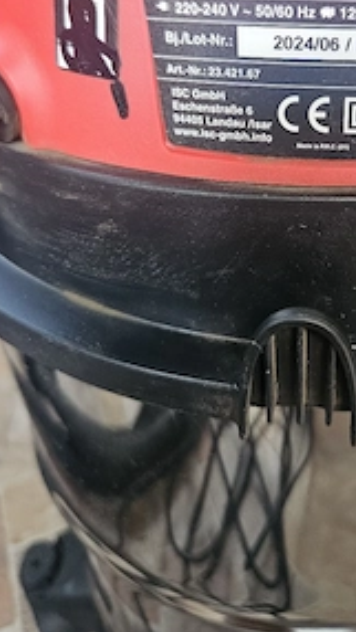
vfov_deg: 55.3
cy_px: 203
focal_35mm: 35
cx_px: 303
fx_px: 587
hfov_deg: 32.5
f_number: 1.8
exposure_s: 1/143
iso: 250
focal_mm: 5.4
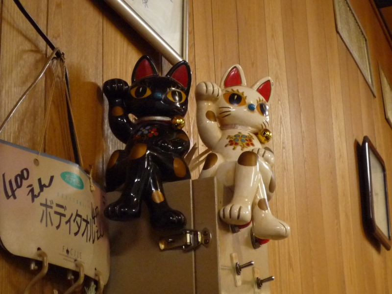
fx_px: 1076
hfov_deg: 20.7
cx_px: 196
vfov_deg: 15.6
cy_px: 147
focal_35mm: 95
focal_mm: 9.3
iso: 400
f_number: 4.3
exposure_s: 1/8
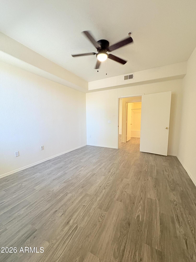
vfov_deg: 102.1
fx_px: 106
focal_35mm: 14
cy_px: 131
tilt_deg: -5.2
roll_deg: +1.3
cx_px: 98
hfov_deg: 85.7
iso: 250
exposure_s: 1/60
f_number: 2.2
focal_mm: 2.22
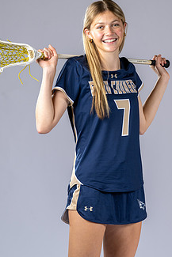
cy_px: 107
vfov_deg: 11.0
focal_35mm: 187
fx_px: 1339
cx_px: 94
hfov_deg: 7.4
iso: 250
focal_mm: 135
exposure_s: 1/200
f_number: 6.3
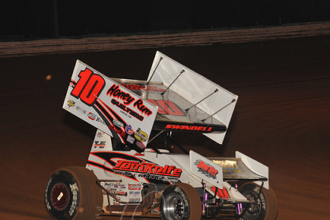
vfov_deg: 6.6
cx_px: 141
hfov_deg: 9.9
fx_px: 1897
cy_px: 143
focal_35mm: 207
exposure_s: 1/320
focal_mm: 155
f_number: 7.1
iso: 1250
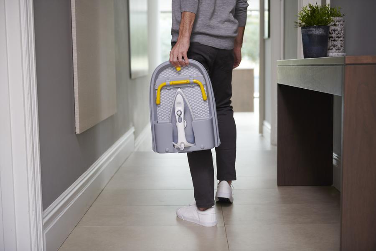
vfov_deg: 27.0
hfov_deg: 39.6
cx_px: 188
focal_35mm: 50
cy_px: 126
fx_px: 522
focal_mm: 50
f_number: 2.8
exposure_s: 1/8
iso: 250
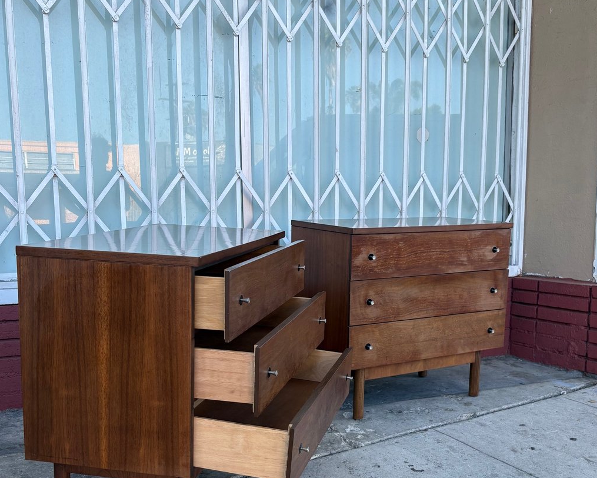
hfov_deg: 45.7
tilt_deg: -8.3
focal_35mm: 40
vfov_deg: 37.1
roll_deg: +0.1
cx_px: 331
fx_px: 707
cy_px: 306
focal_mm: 5.96
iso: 50
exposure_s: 1/328
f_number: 1.6
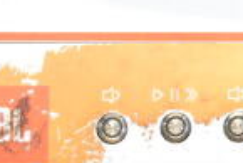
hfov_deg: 9.8
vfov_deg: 6.6
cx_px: 406
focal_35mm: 202
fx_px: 1365
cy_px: -164
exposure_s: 1/50
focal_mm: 32
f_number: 4.5
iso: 1800
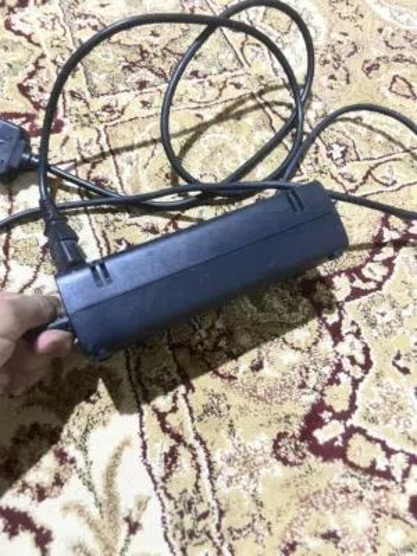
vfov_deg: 67.3
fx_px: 418
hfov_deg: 53.1
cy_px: 278
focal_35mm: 26
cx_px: 208
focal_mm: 5.7
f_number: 1.5
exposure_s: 1/33
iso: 400
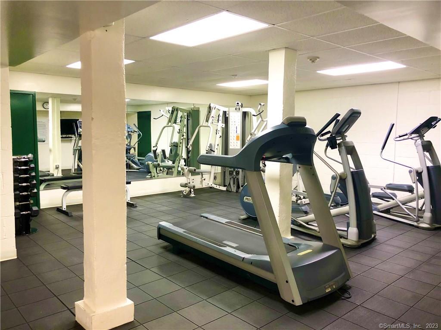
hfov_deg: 63.4
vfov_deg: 49.7
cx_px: 220
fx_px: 357
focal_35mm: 28
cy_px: 165
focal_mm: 3.99
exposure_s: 1/16
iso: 64
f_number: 1.8
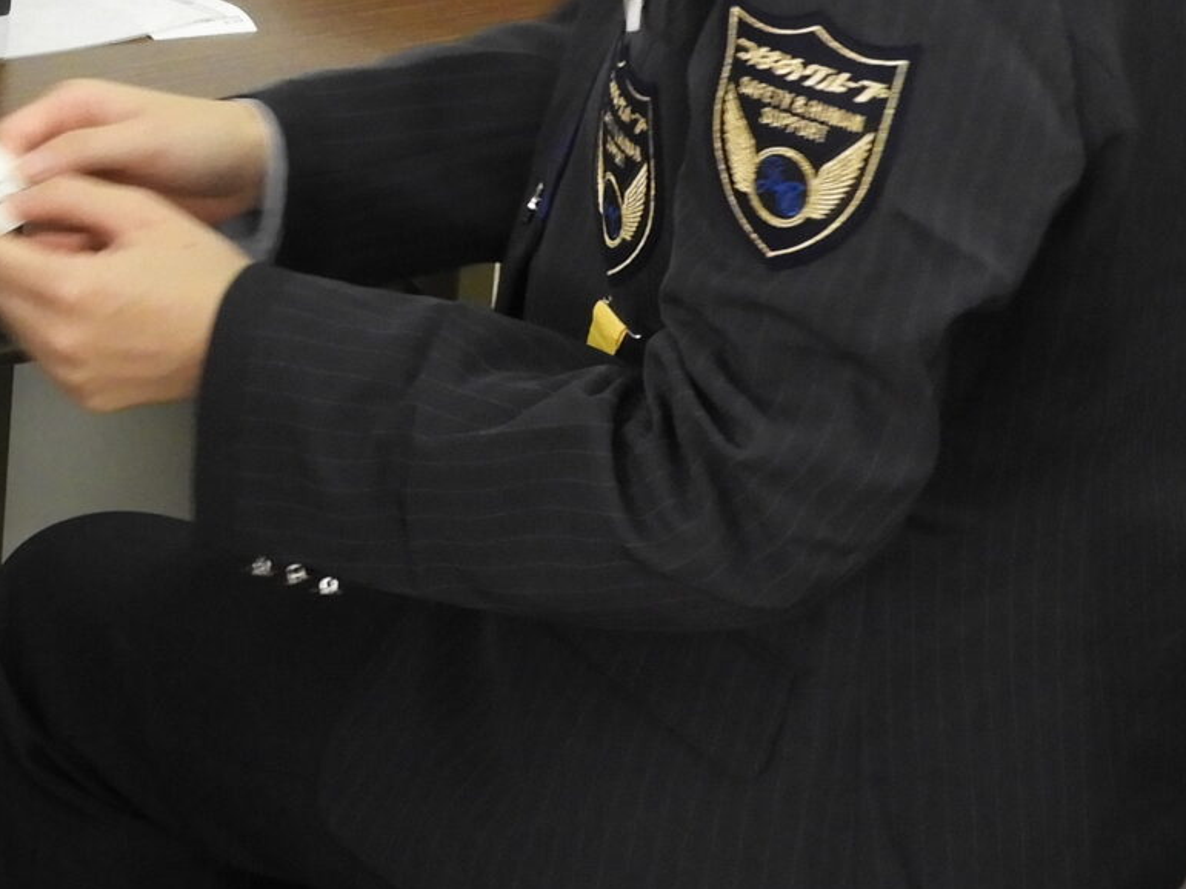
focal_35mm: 166
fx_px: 5687
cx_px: -178
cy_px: 35
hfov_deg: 11.7
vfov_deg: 8.9
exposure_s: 1/30
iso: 360
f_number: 4
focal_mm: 9
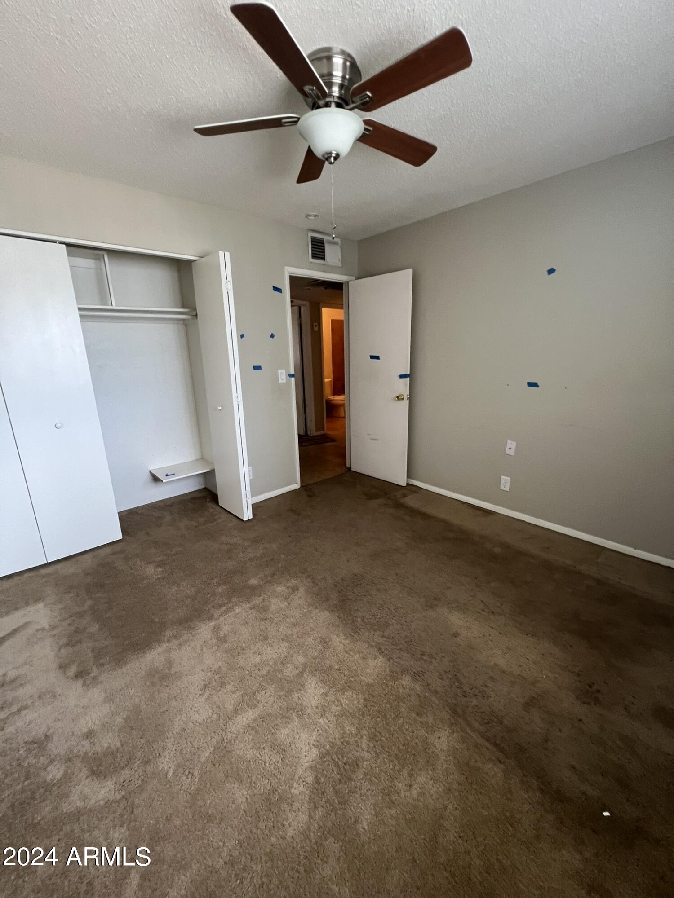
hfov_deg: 89.9
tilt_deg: -15.4
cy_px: 449
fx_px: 337
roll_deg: +0.6
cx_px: 337
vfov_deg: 106.2
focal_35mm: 13
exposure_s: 1/60
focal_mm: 1.57
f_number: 1.8
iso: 320
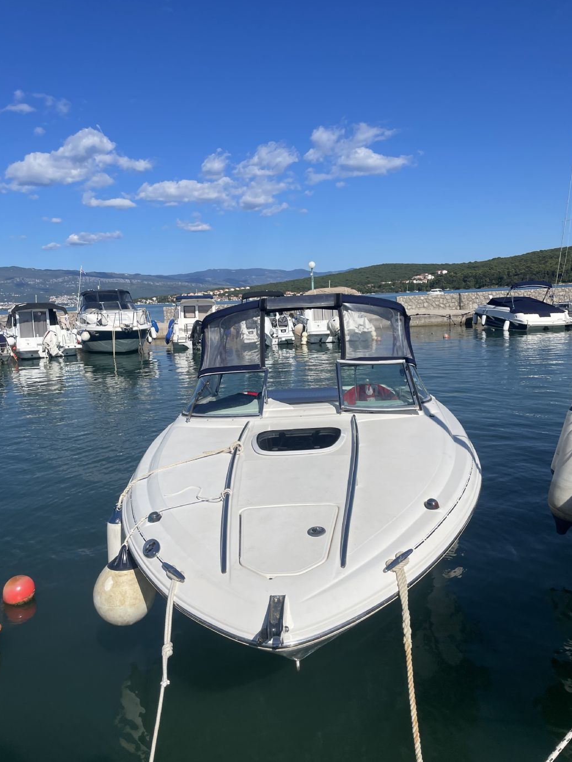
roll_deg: +2.9
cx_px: 284
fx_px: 595
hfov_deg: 51.3
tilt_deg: -5.9
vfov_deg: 65.3
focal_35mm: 27
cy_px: 385
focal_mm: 4.2
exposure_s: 1/7813
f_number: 1.6
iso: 32
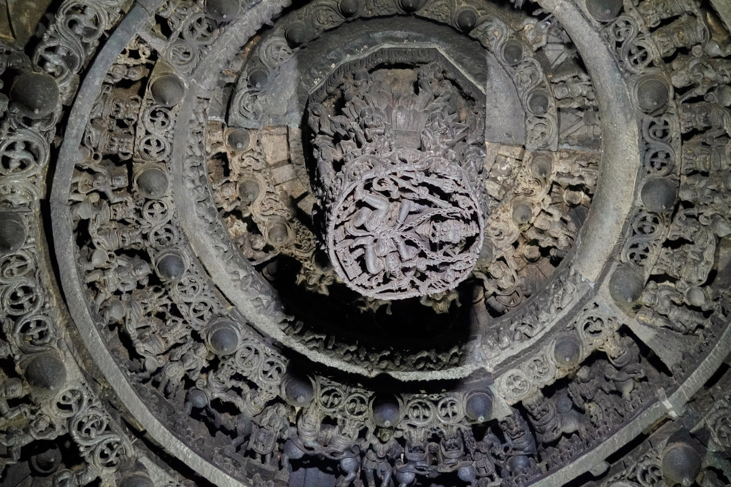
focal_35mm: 82
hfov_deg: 24.6
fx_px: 1675
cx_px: 366
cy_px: 244
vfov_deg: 16.6
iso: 6400
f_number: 4.5
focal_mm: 55
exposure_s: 1/80
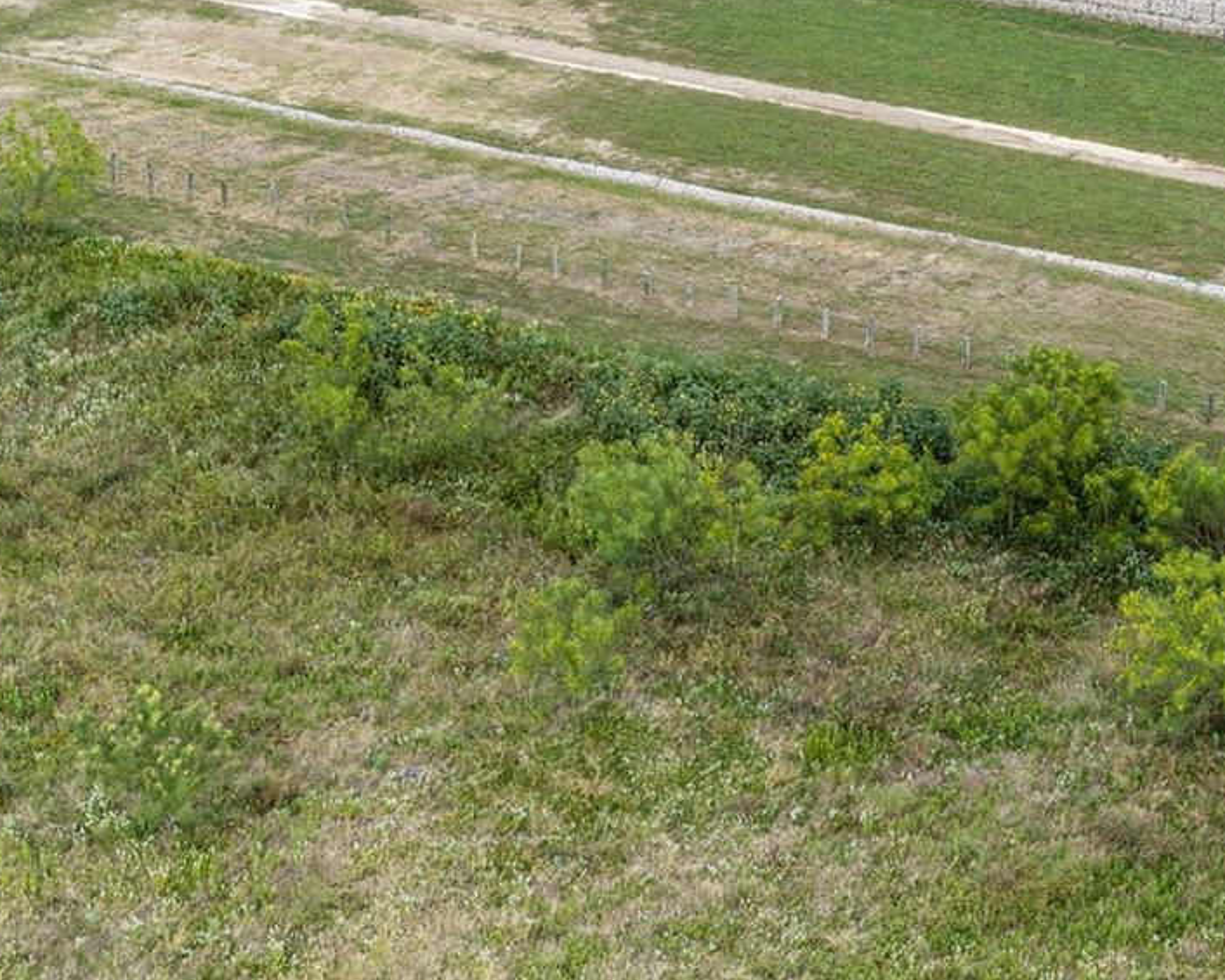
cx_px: 1140
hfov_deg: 23.4
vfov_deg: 18.8
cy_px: -55
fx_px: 2865
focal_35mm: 79
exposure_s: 1/50
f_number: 8
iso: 320
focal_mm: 29
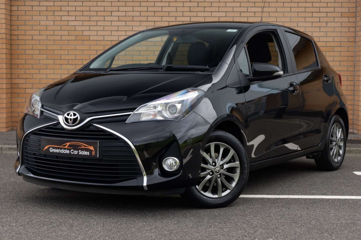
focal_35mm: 69
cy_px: 120
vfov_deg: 19.7
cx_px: 180
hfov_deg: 29.2
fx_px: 692
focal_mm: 46.7
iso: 250
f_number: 5.6
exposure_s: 1/100
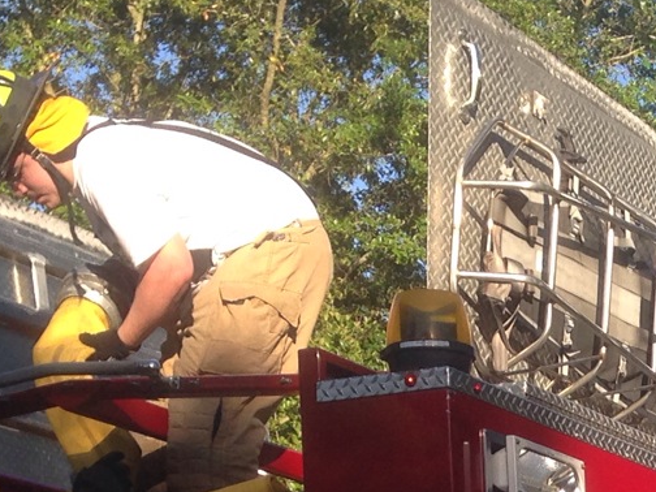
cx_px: 776
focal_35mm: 134
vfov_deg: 10.4
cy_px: 890
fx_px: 2539
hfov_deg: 14.3
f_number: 2.4
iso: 50
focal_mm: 4.12
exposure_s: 1/596
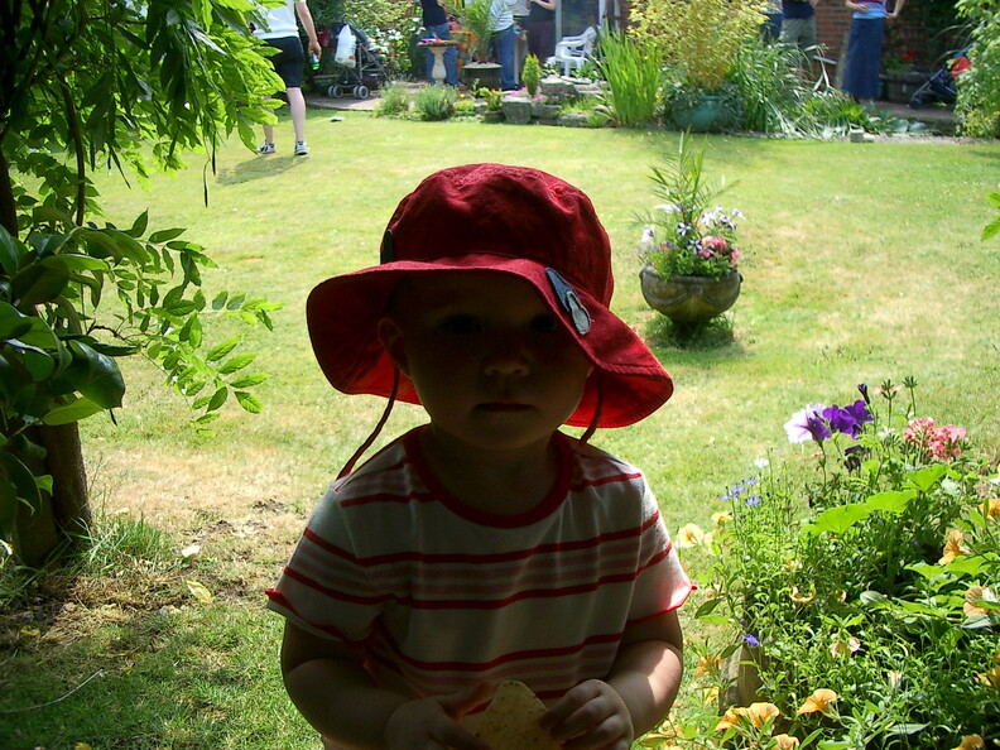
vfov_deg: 40.7
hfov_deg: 52.6
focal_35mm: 35
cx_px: 500
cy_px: 375
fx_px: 1011
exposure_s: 1/400
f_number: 2.6
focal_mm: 5.8
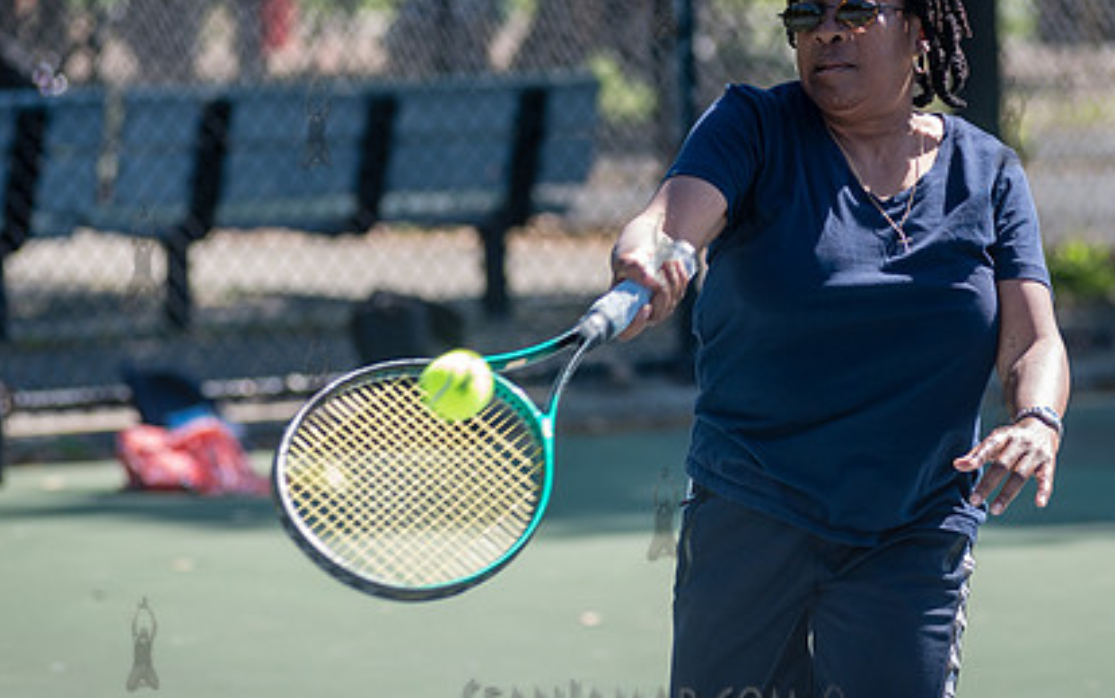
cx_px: 736
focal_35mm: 207
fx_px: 6292
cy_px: 214
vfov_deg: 6.3
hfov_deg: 10.1
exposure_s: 1/640
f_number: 3.5
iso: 200
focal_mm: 125
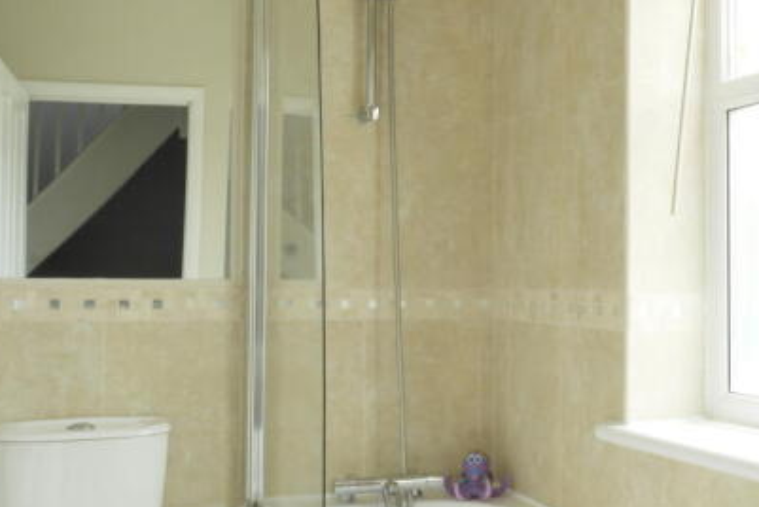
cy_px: 245
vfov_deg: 27.6
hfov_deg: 39.9
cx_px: 501
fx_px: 1034
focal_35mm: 49
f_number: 20
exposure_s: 1/2
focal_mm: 20
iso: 200
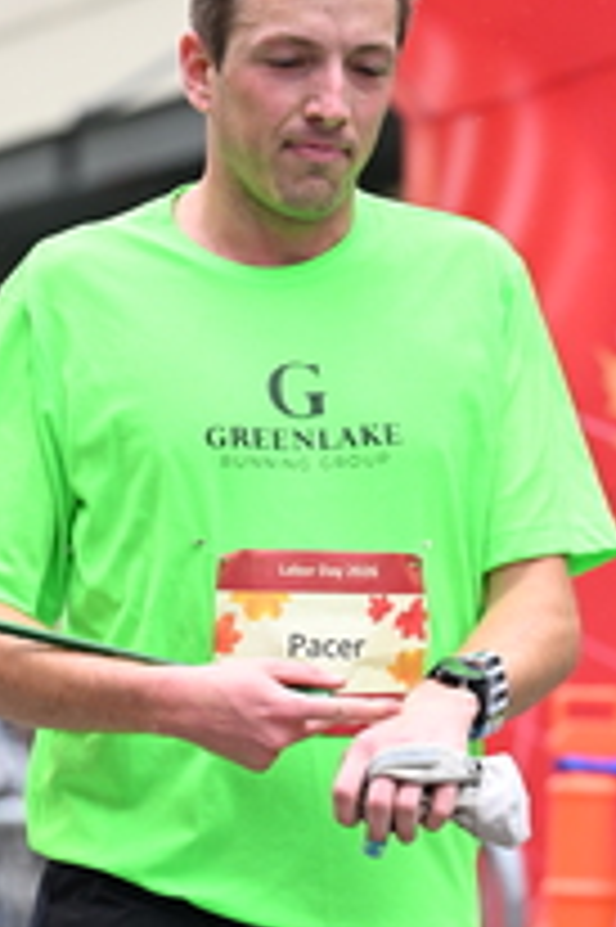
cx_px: 214
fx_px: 6530
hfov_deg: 5.4
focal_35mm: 254
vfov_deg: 8.1
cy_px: 855
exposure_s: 1/2000
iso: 1250
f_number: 2.8
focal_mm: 95
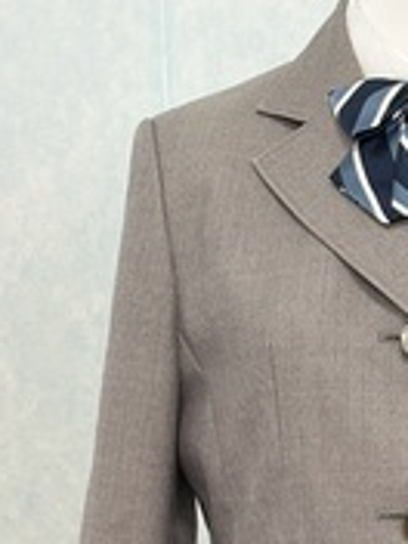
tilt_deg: -9.6
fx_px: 2326
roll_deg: +1.5
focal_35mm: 148
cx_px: 397
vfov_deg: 12.9
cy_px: 723
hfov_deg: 10.0
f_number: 1.6
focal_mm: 5.96
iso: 64
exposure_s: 1/50
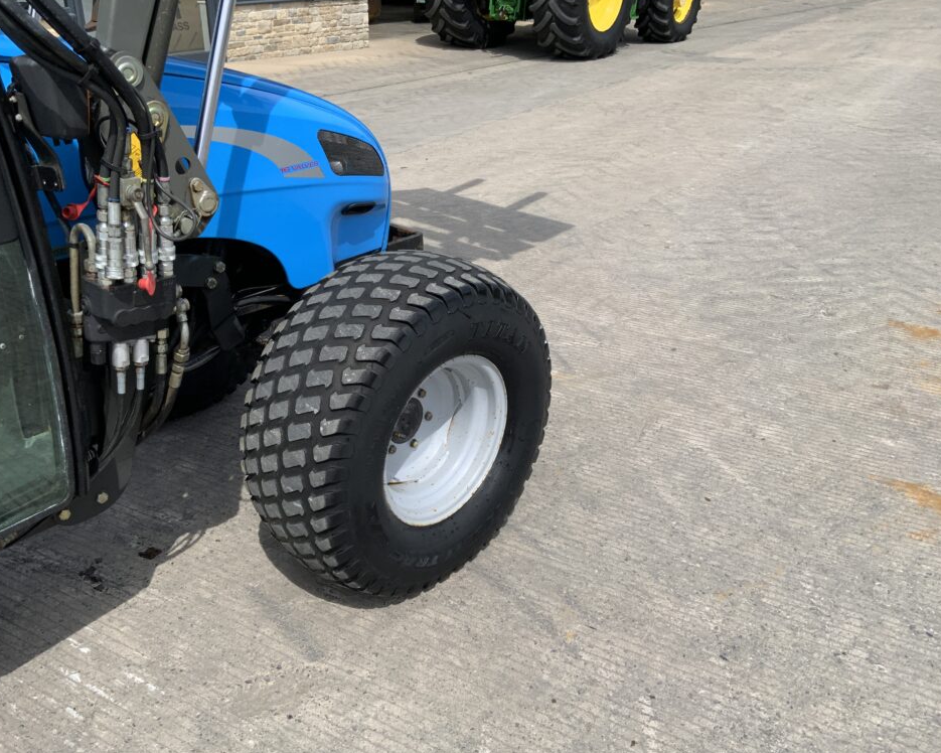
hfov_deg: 57.1
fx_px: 863
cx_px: 438
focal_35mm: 31
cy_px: 379
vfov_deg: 47.1
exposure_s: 1/1626
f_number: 1.8
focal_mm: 3
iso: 16
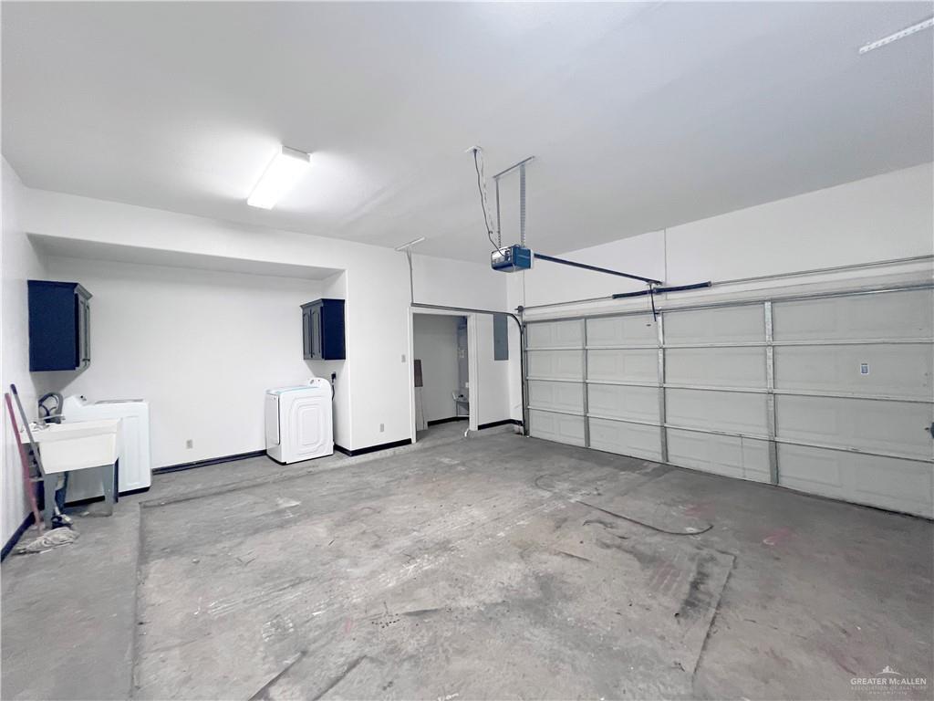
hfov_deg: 106.2
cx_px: 467
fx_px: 351
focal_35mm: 13
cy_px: 350
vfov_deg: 89.9
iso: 32
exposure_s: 1/2053
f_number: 1.8
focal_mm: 1.57
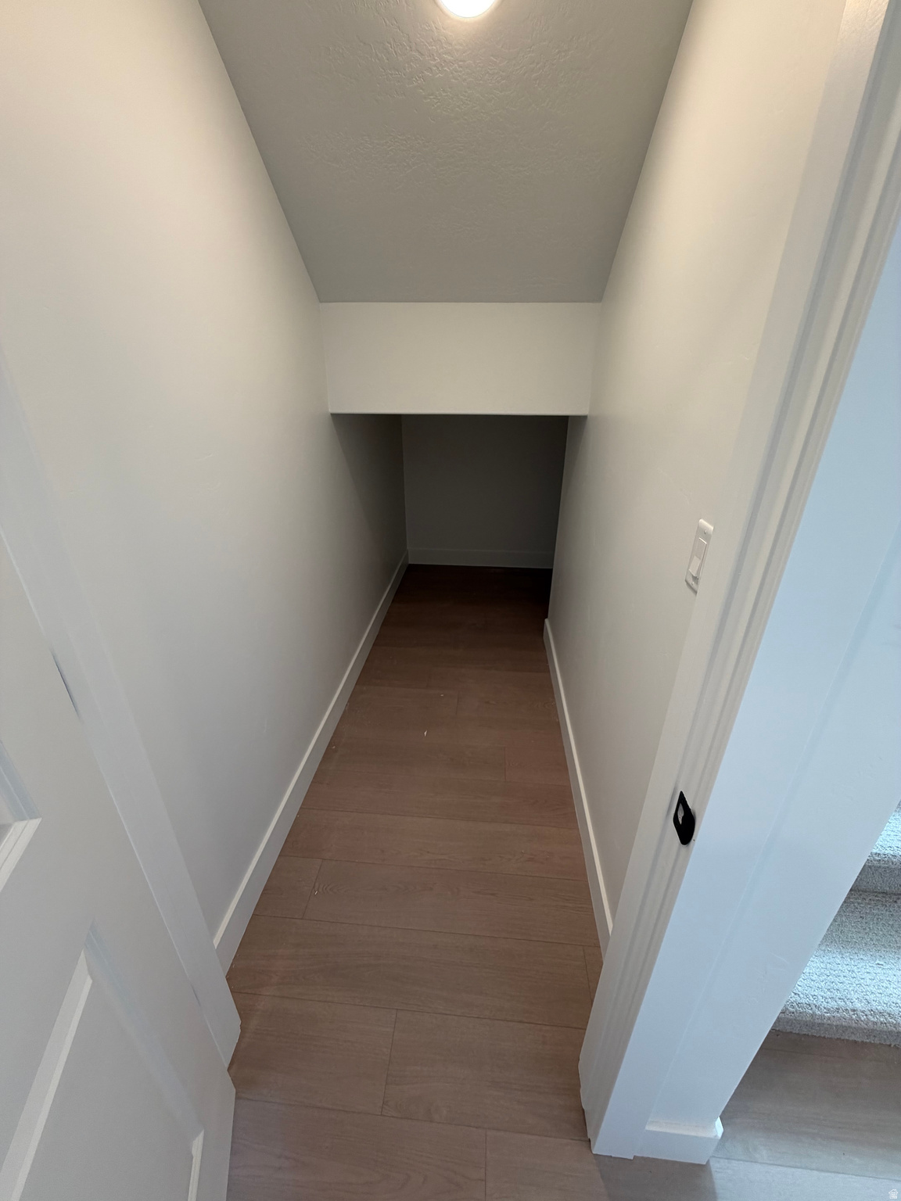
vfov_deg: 102.1
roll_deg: +0.1
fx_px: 486
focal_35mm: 14
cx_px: 450
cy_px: 600
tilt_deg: -25.1
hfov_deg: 85.7
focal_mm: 2.22
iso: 160
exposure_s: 1/120
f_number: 2.2
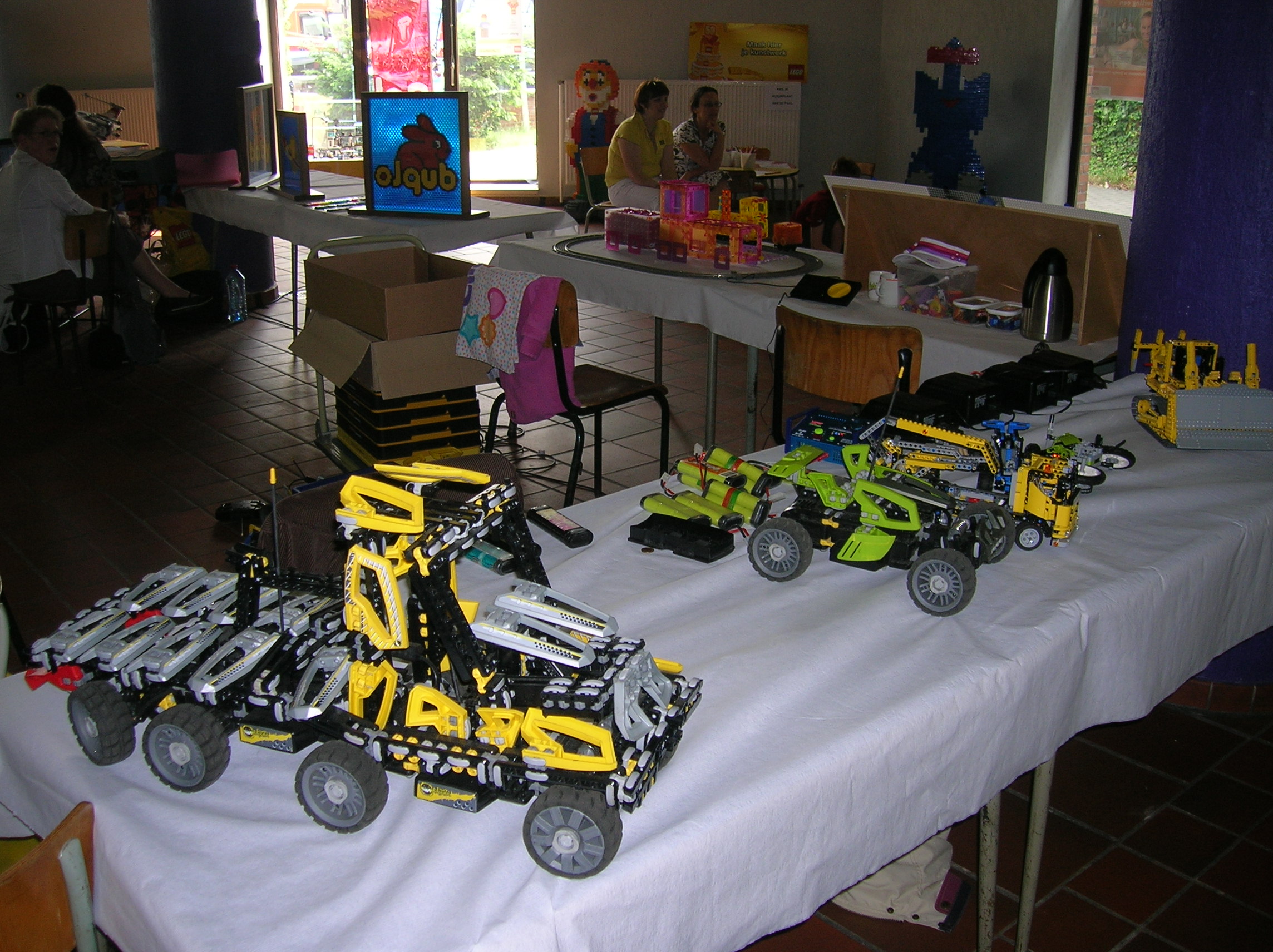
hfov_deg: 54.0
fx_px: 1249
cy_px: 476
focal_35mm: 34
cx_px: 636
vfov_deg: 41.7
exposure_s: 1/60.1
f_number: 2.9
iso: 50
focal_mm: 5.7
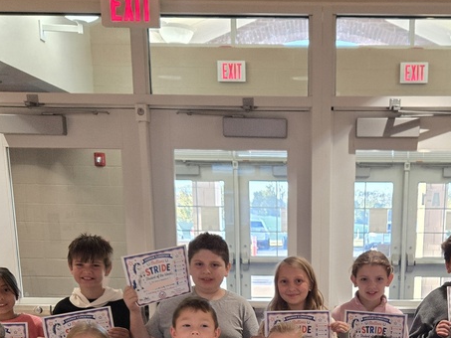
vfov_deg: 26.0
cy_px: 369
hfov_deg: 36.2
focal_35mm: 52
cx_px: 323
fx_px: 678
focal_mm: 5.4
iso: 320
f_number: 1.8
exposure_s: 1/120
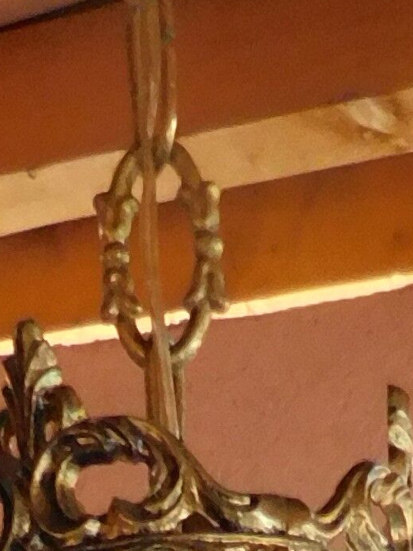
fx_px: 2417
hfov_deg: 9.8
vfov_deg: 9.6
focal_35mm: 152
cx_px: 191
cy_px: 1722
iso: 280
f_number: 3
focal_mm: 4
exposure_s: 1/30
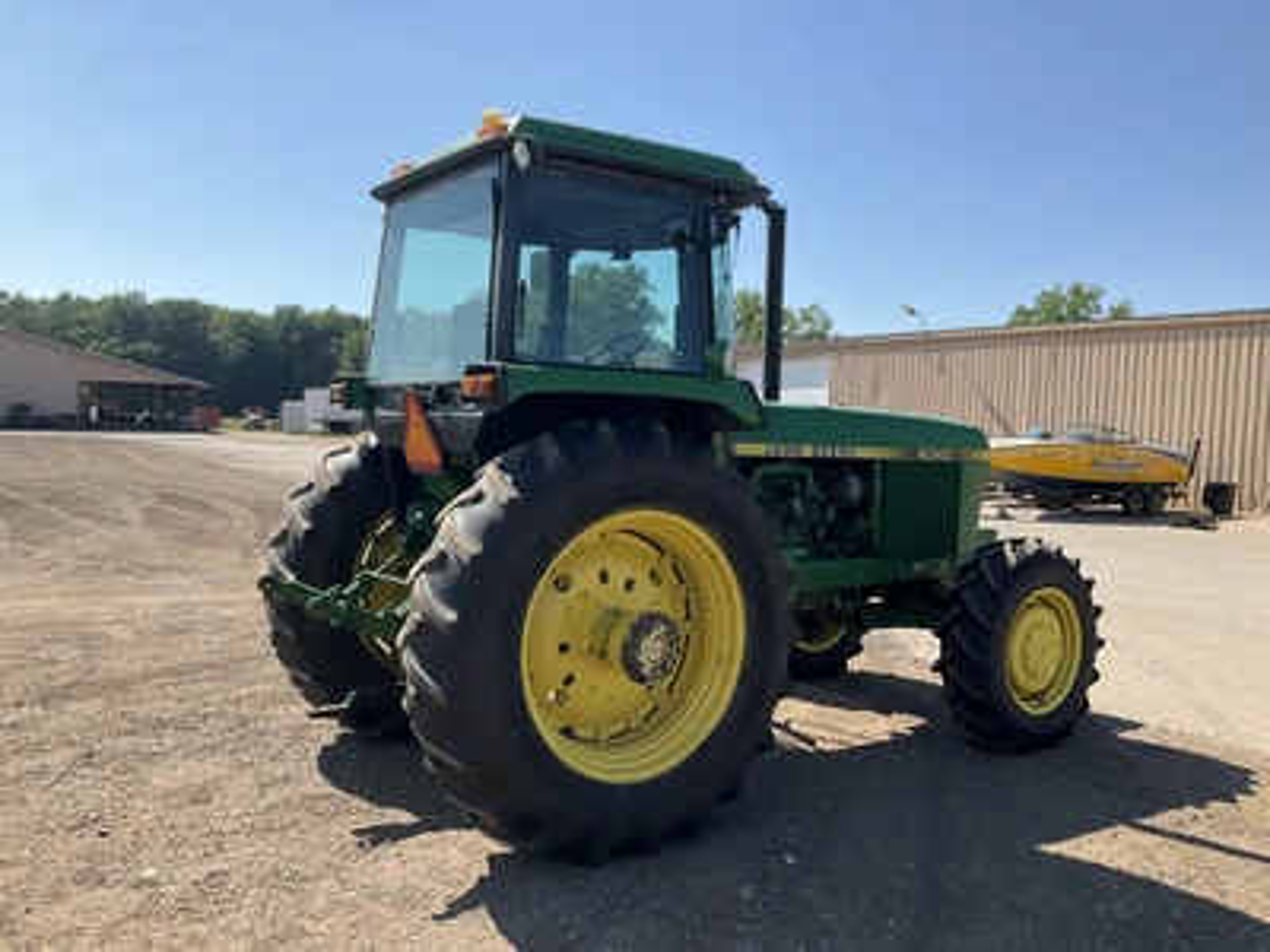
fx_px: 1064
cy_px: 476
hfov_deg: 61.7
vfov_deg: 48.2
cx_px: 635
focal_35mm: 29
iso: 25
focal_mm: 3
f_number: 1.8
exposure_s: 1/1534
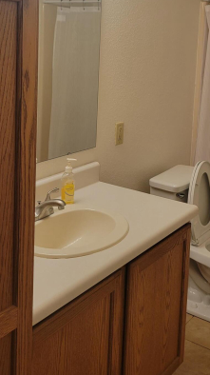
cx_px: 102
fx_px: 476
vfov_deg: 41.6
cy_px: 94
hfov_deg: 24.9
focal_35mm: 48
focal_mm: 5.4
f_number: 1.8
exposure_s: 1/54.3
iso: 40
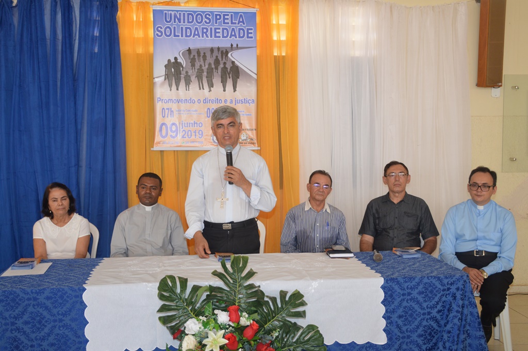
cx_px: 264
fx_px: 571
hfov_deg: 49.6
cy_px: 176
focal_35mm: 39
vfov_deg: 34.1
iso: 400
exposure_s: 1/80
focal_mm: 26
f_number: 4.5
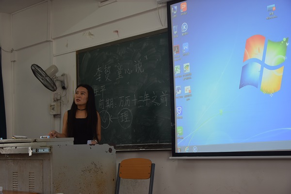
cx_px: 146
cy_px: 97
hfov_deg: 33.4
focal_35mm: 60
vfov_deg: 22.6
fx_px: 485
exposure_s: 1/60
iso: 400
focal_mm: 40
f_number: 4.5
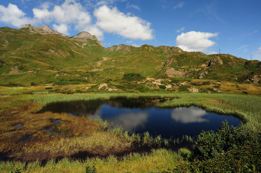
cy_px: 86
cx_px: 130
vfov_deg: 67.3
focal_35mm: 18
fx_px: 130
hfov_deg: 90.0
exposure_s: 1/160
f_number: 16
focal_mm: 18
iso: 250
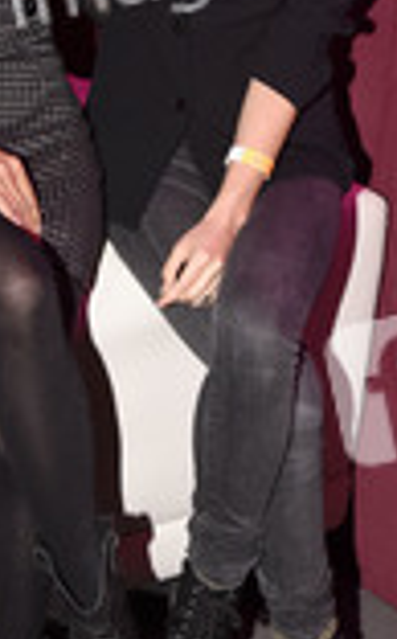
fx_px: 1407
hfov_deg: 16.0
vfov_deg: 25.3
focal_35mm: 81
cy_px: 164
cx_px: 164
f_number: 6.3
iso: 2500
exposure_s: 1/60
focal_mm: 31
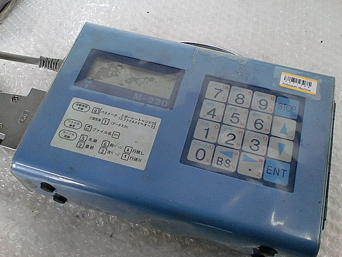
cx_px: 168
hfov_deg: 51.3
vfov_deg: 39.7
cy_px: 128
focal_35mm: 36
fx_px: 356
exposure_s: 1/60
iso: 200
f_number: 3.1
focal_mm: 6.3
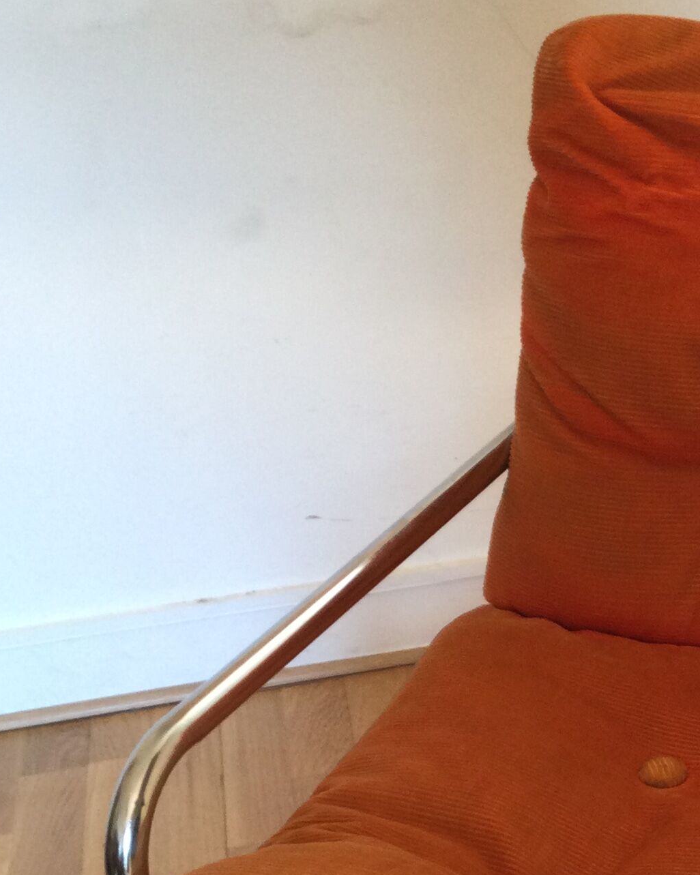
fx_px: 1995
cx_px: 804
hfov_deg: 19.0
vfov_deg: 24.1
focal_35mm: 77
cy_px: 773
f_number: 2.4
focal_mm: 3.3
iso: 50
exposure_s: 1/33
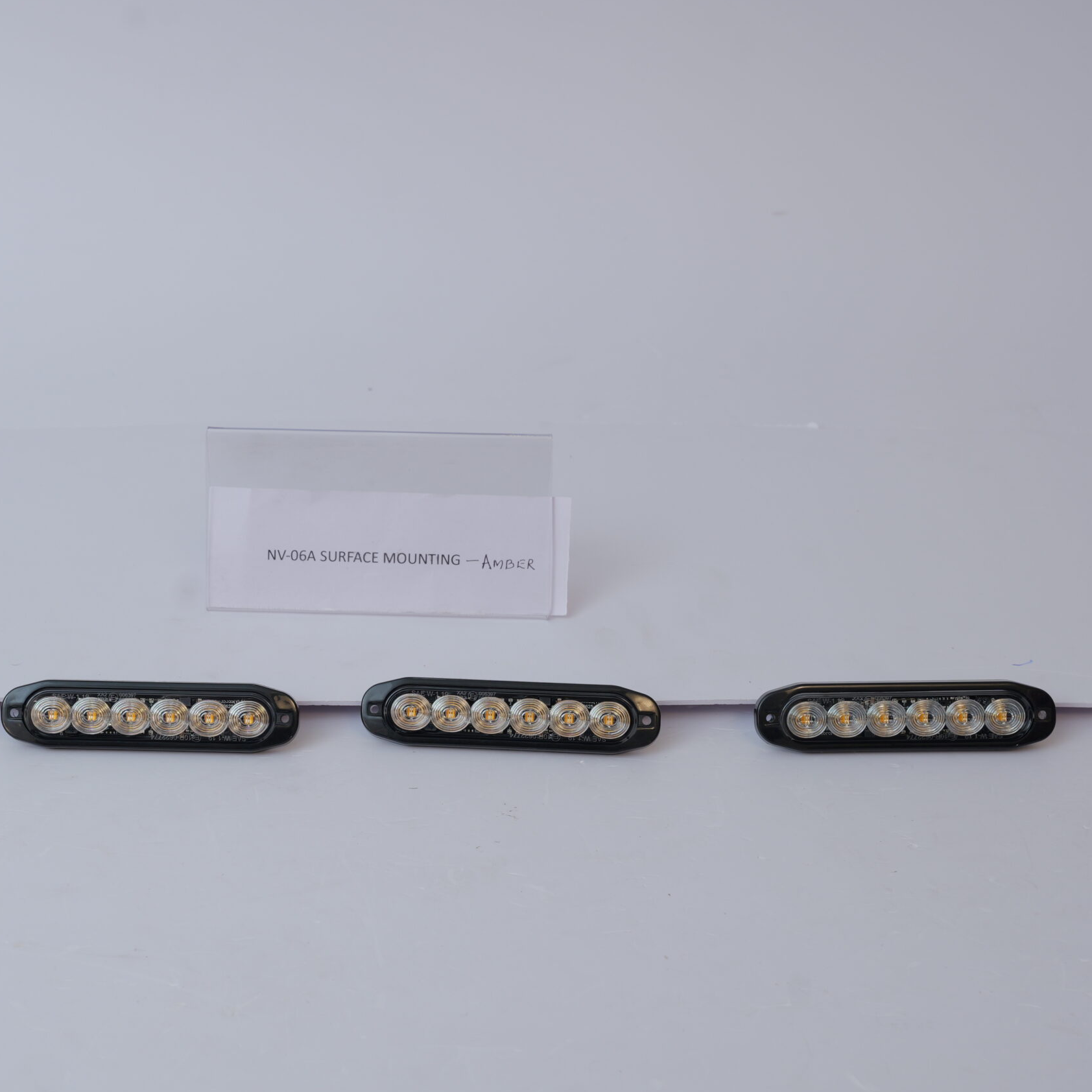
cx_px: 335
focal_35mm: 62
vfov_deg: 27.7
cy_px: 544
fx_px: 2213
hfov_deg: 27.5
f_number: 9
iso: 500
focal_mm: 48
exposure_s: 1/160
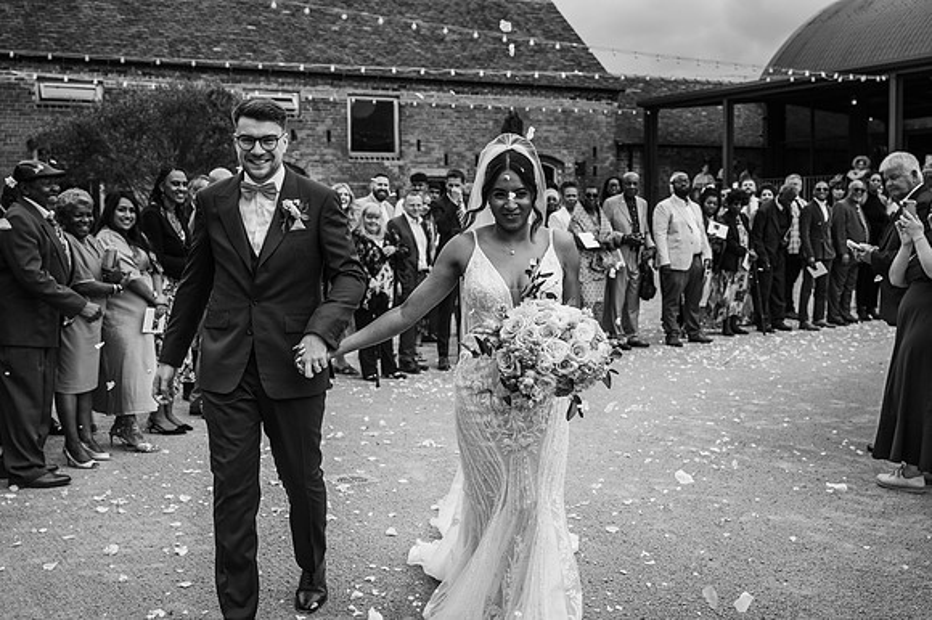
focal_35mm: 42
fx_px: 1087
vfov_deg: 31.9
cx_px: 466
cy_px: 310
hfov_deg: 46.4
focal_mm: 42
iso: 280
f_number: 5
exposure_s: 1/1000
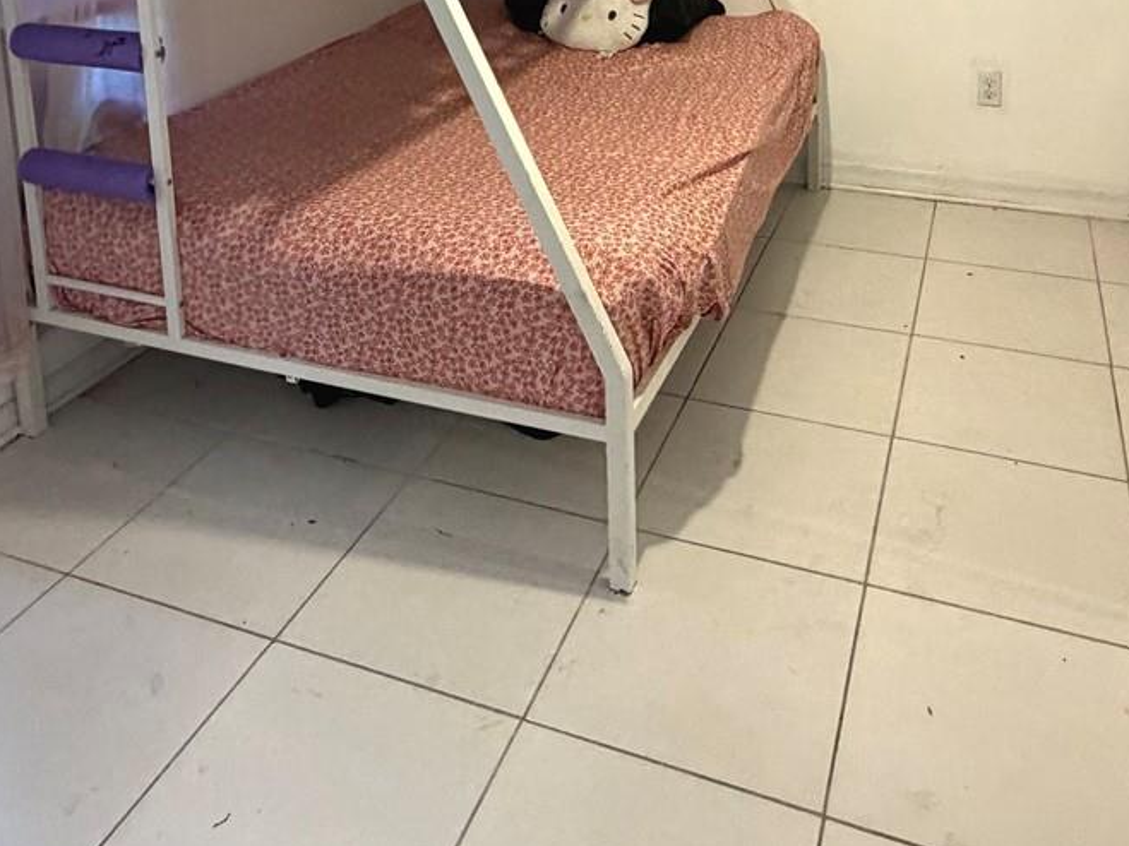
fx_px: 1109
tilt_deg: -8.5
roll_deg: +1.3
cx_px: 593
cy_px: -50
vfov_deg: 36.4
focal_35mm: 34
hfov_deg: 53.9
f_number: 2.2
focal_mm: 2.22
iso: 400
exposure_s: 1/60
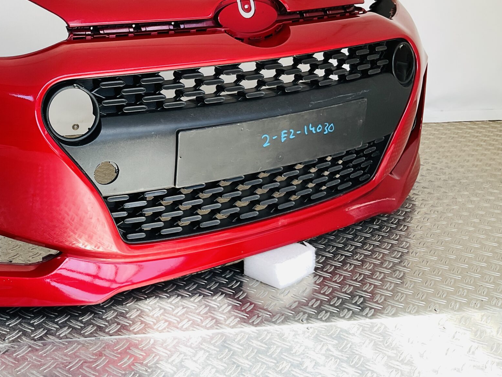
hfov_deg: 38.3
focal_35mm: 48
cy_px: 84
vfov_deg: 29.7
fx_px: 696
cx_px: 108
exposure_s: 1/222
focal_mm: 3
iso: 16
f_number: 1.8
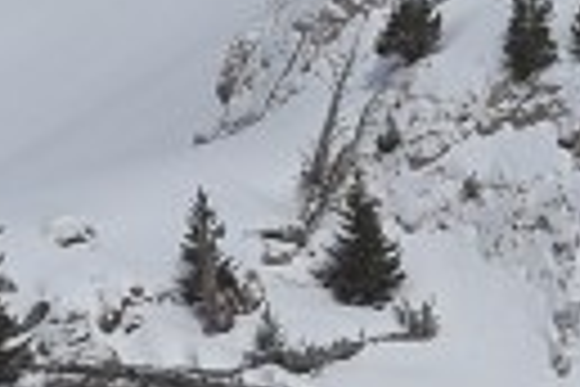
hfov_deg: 6.4
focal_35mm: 314
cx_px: 1214
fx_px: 5058
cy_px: 227
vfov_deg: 4.4
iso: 200
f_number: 10
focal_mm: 30
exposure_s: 1/2000
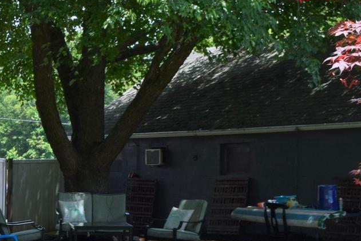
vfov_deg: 11.2
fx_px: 1220
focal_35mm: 122
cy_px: 232
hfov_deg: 15.8
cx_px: -133
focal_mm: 25
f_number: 10
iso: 400
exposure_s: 1/250
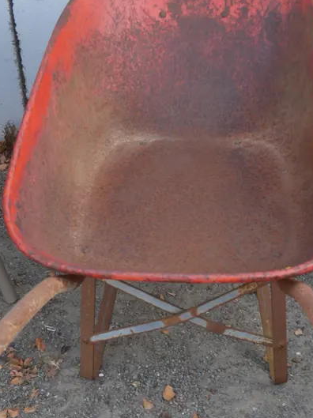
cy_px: 338
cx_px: 181
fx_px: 748
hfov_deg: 23.6
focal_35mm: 62
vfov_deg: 30.4
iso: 200
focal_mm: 16
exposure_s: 1/100
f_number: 3.6
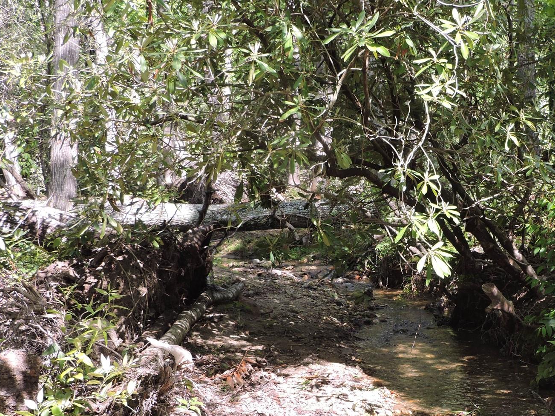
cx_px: 417
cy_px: 320
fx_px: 882
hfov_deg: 34.2
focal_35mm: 55
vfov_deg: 26.2
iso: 100
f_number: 3.3
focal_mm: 6.2
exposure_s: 1/125
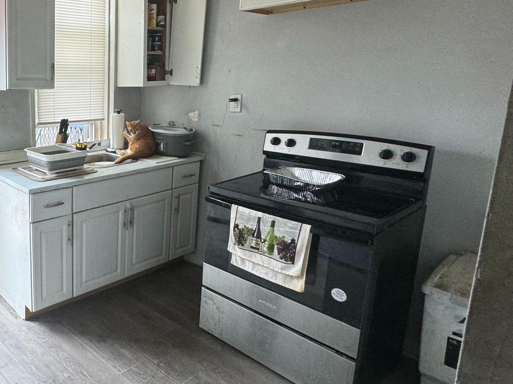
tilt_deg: -9.5
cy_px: 151
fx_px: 400
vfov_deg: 51.0
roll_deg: +1.6
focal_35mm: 27
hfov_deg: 55.0
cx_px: 34
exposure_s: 1/120
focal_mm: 2.22
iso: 125
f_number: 2.2
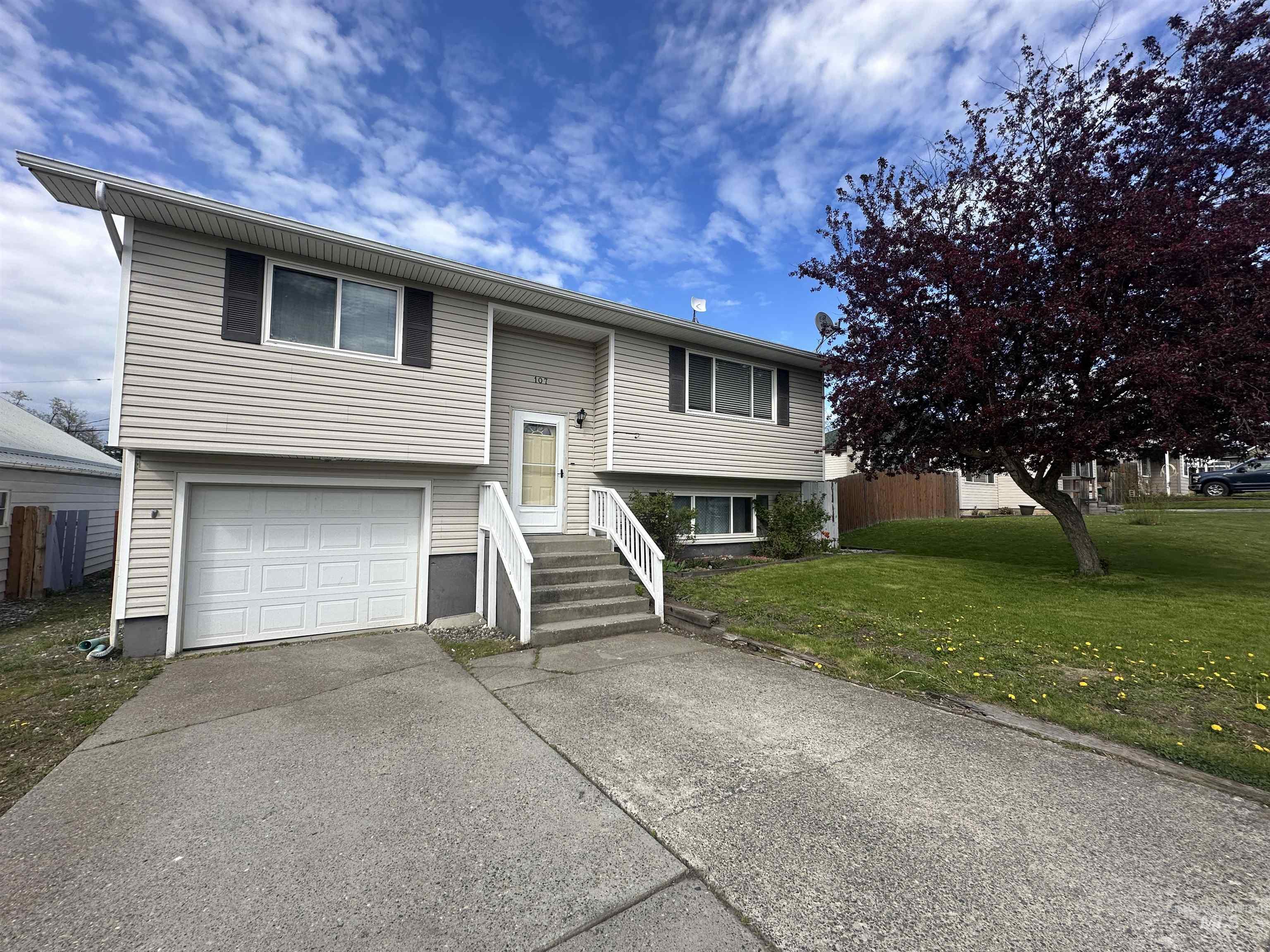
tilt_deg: +3.1
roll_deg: -0.7
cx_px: 635
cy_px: 476
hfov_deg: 102.1
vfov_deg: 85.7
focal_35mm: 14
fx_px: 514
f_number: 2.2
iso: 40
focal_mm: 2.22
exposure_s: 1/1366
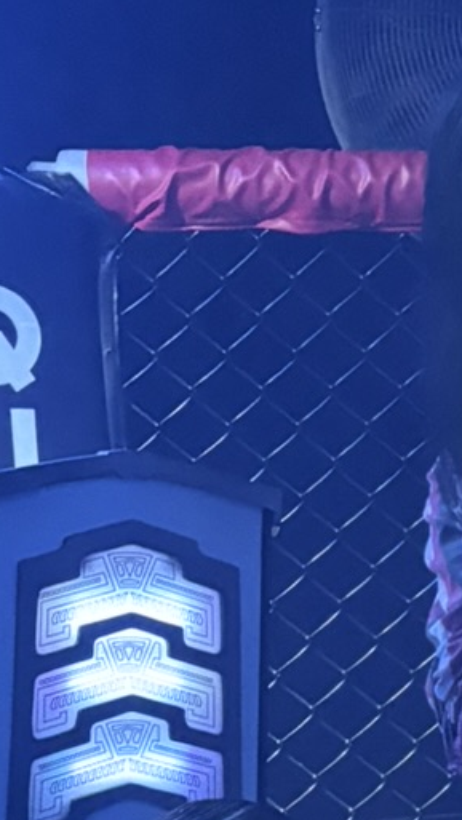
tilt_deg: -8.4
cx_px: 810
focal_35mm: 113
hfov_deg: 10.2
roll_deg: +0.7
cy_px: 993
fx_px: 2458
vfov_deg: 18.0
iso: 1000
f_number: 1.6
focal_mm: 5.96
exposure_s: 1/30
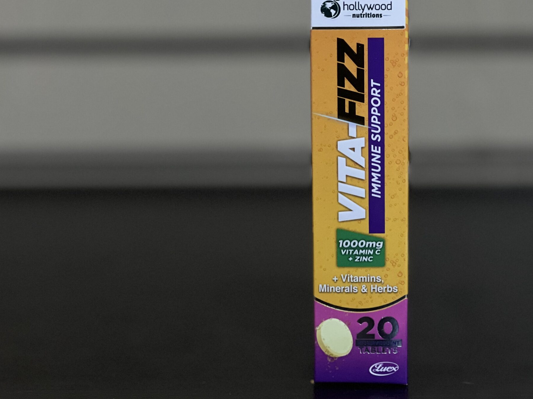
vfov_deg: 13.4
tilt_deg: -9.9
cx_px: 365
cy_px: 142
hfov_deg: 17.8
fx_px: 1694
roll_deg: -0.1
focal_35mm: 110
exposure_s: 1/32
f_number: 2.8
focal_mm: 9
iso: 400
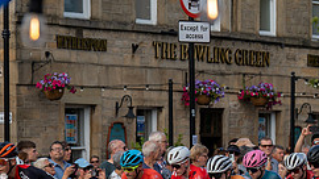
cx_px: 105
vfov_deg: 5.2
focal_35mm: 234
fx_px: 1979
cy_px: 170
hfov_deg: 9.2
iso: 160
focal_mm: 93
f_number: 5
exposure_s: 1/800
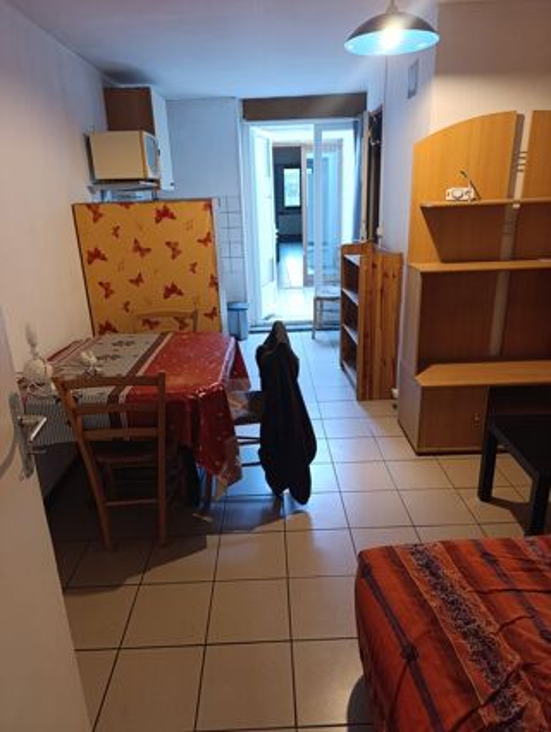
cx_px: 276
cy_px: 366
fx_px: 487
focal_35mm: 23
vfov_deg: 73.8
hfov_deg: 59.0
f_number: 1.6
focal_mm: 6.14
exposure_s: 1/33.3
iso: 1000
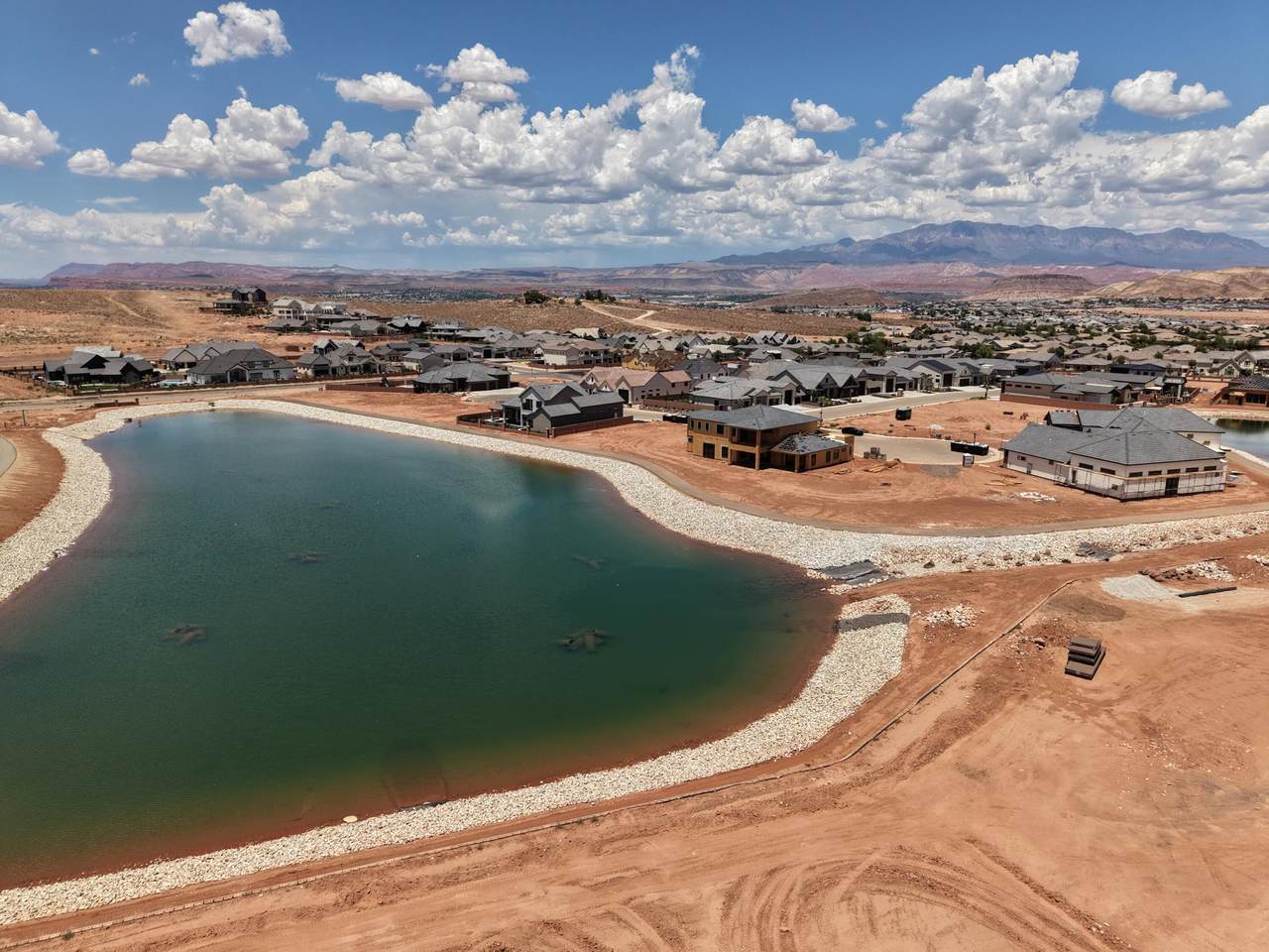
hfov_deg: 71.6
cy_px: 476
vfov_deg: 56.8
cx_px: 634
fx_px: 880
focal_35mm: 24
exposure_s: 1/160
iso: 100
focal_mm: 8.67
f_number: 1.8
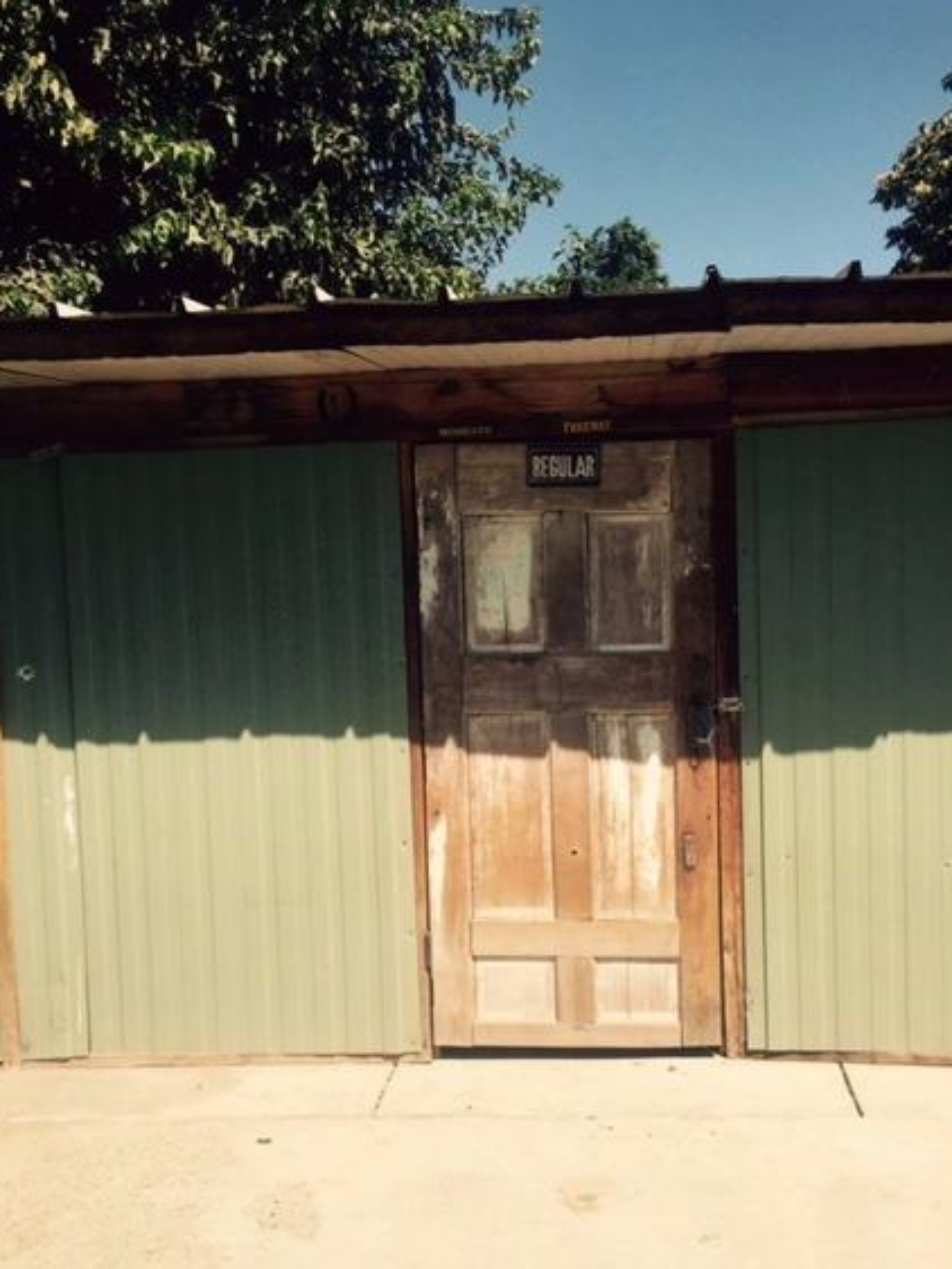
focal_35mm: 33
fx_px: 1209
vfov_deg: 55.3
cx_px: 508
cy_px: 657
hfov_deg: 43.0
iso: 32
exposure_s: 1/3049
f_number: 2.2
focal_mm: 4.15
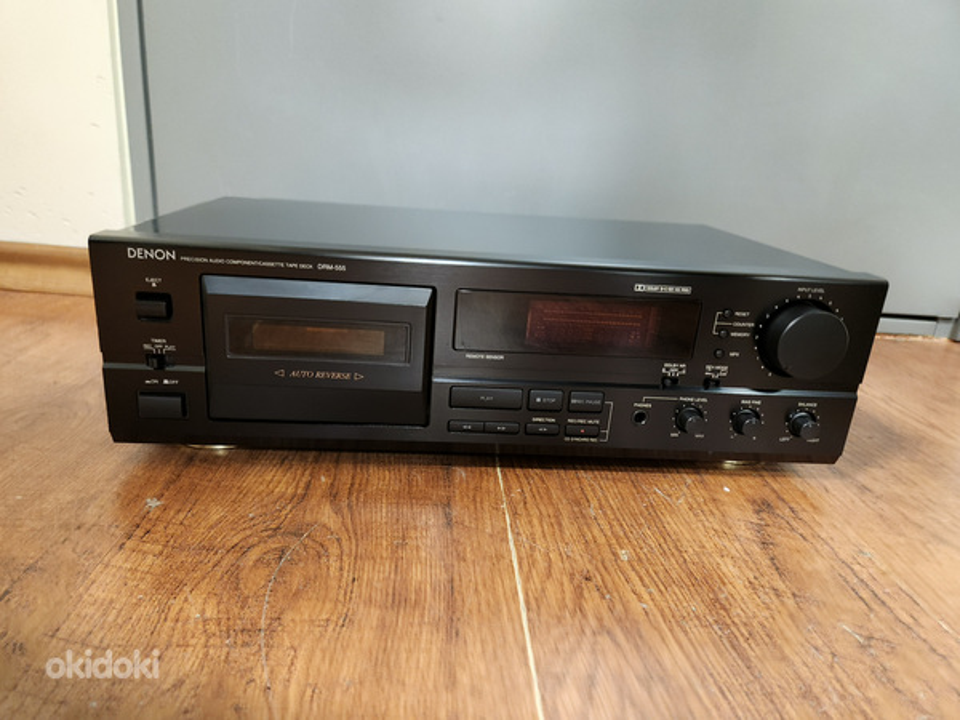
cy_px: 360
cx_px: 480
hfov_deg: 73.9
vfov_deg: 58.9
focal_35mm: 23
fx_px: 638
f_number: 1.8
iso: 640
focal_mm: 5.4
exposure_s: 1/33
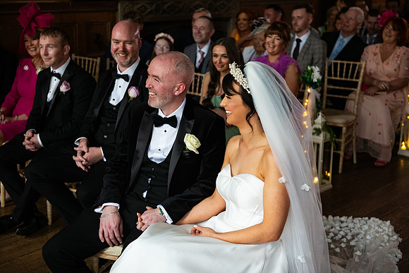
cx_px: 204
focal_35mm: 56
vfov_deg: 24.2
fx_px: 636
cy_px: 136
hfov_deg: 35.6
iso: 800
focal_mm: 56
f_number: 3.5
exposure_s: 1/160
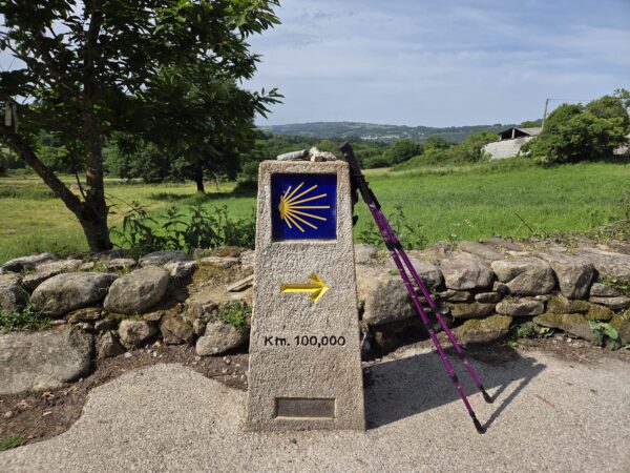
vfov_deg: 58.9
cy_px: 236
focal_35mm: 23
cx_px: 315
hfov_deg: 73.9
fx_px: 419
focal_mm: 5.4
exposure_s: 1/5399
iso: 80
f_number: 1.8
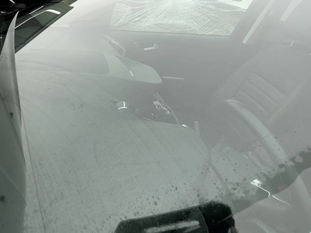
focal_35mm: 28
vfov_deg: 49.7
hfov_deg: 63.4
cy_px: 116
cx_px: 156
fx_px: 252
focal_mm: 3
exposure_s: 1/194
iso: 20
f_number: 1.8
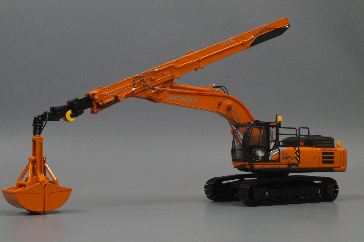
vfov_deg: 25.7
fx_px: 531
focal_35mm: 52
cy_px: 121
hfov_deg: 37.9
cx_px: 182
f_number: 25
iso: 3200
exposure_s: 1/13
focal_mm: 35
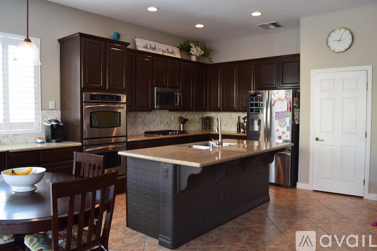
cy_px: 126
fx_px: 283
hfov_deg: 67.4
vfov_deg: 47.9
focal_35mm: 27
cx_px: 188
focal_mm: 18
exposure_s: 1/60
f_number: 7.1
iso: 1600
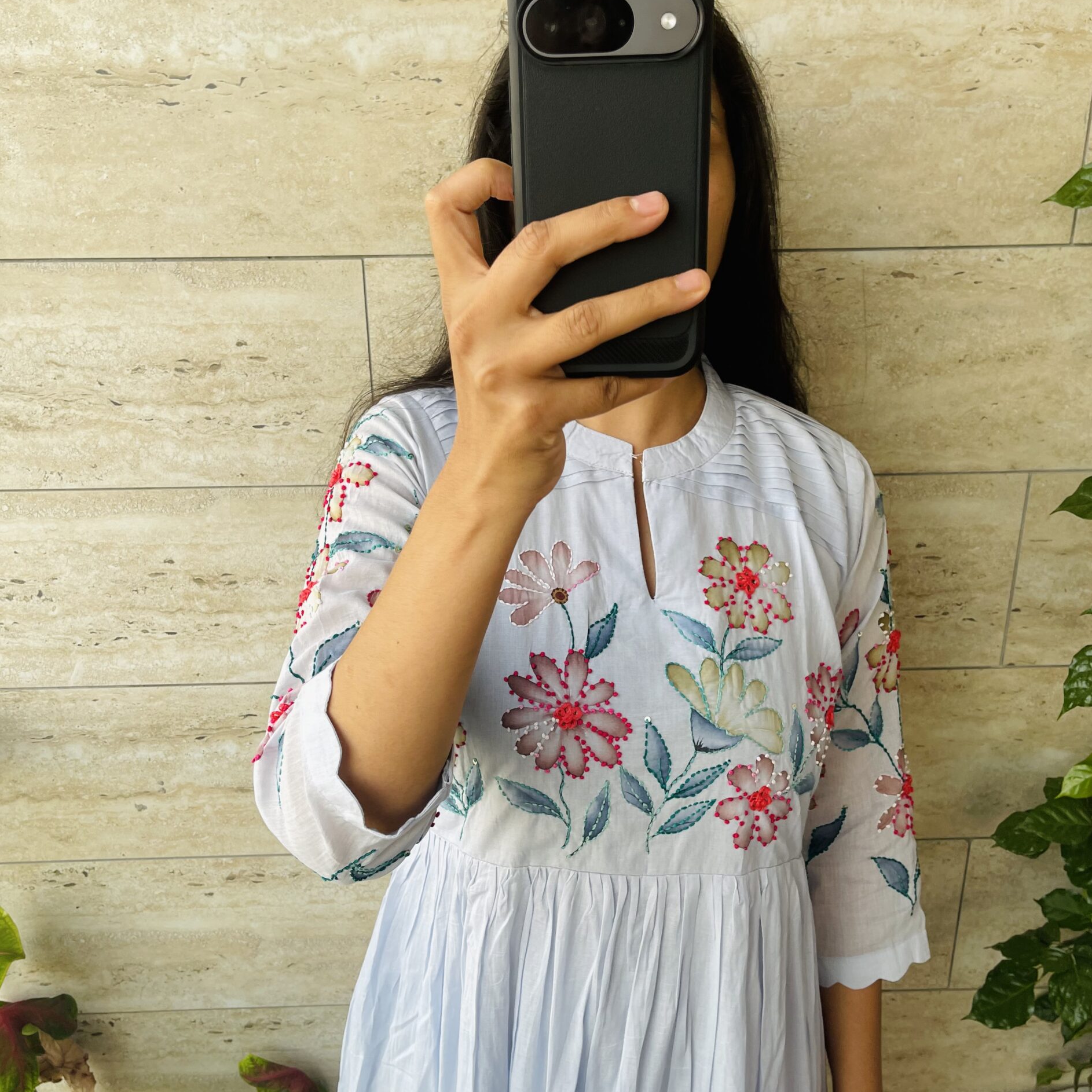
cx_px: 555
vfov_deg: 53.9
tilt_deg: -23.1
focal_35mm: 30
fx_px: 1071
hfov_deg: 54.0
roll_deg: +0.1
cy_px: 605
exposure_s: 1/273
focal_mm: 5.1
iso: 32
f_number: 1.6
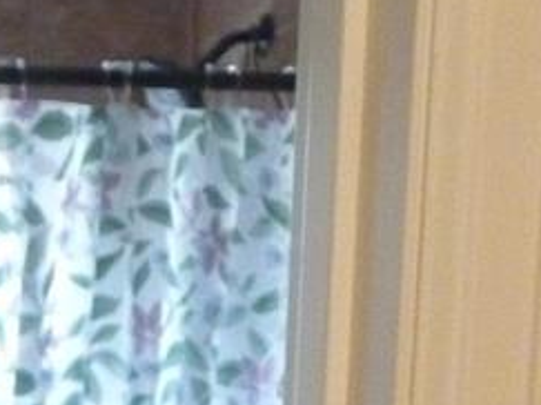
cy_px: 760
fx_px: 1843
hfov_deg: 15.8
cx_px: -171
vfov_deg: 11.5
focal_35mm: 118
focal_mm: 4.7
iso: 800
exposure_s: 1/40
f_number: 3.3
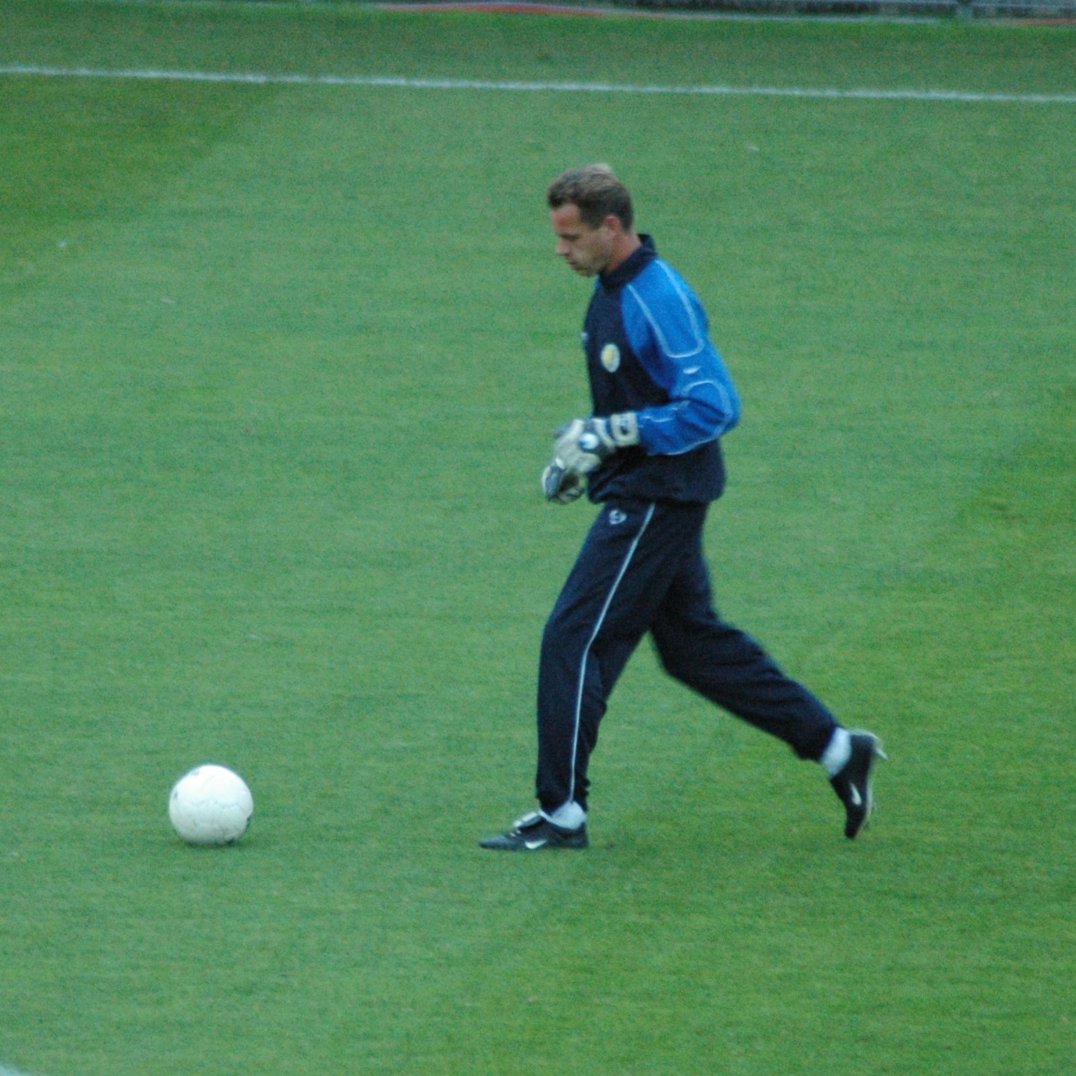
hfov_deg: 2.3
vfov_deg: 2.3
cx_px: 490
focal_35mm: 746
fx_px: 26235
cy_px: 565
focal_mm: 300
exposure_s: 1/90
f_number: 5.6
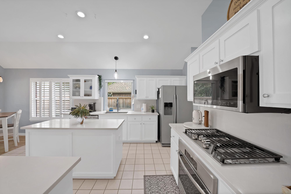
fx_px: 97
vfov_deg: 90.1
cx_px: 146
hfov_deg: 112.6
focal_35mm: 12
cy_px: 97
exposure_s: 1/2.5
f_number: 9
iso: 500
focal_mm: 12
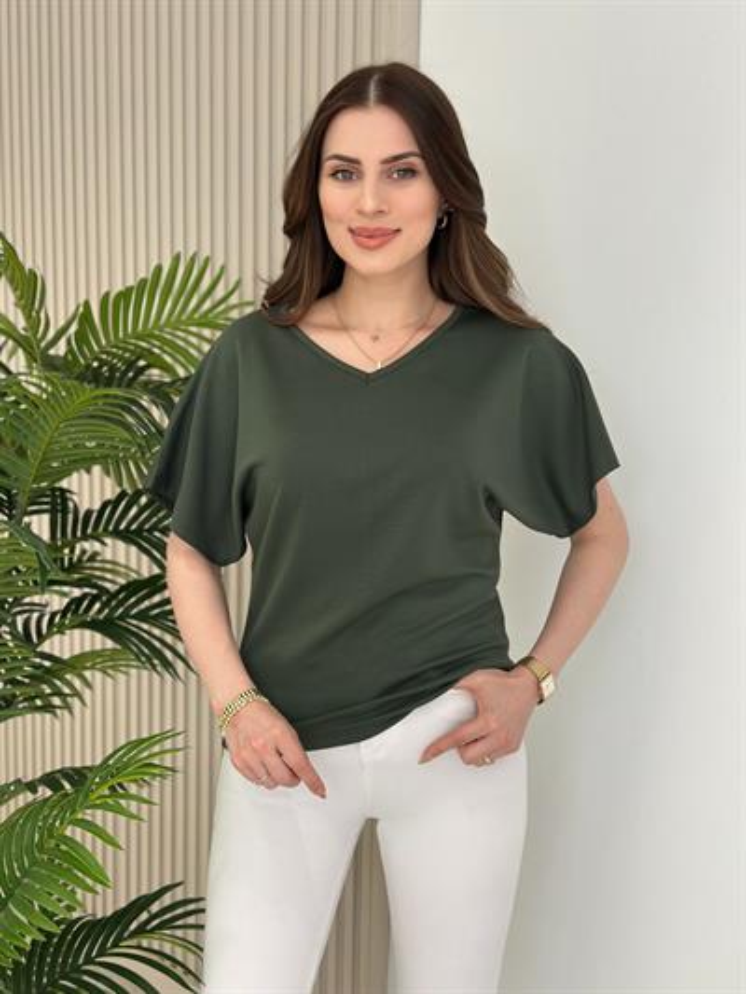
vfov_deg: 39.6
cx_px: 373
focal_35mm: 48
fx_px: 1379
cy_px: 497
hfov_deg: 30.3
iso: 80
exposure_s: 1/260
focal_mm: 6.86
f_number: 1.78
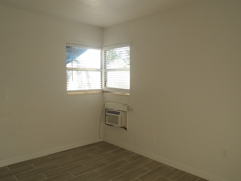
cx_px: 128
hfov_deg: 65.2
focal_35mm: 27
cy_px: 97
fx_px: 188
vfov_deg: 51.3
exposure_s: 1/85
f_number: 3.2
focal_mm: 4.3
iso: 100
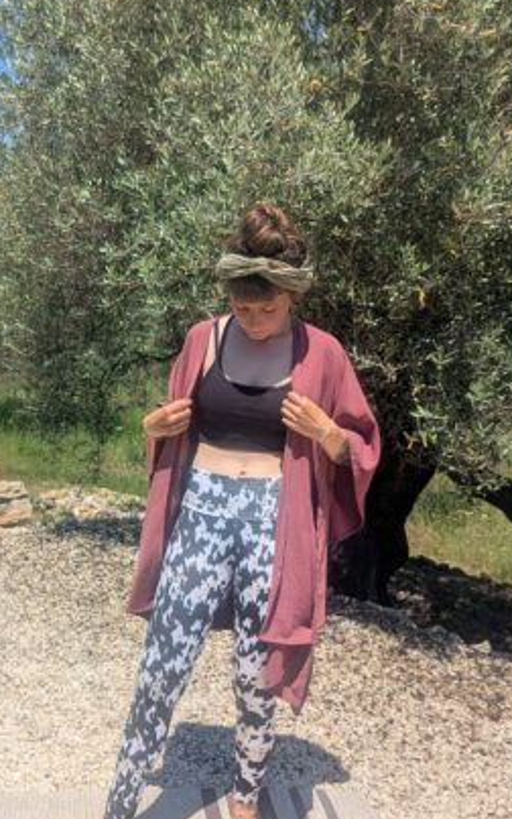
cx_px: 136
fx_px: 937
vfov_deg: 47.0
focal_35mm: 42
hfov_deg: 30.1
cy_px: 484
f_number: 1.85
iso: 46
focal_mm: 6.81
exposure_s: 1/2632
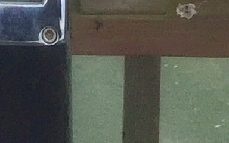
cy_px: -803
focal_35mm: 261
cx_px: -2
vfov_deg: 3.9
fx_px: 1629
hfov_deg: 8.0
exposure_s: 1/648
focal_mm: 4.15
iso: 32
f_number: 2.2
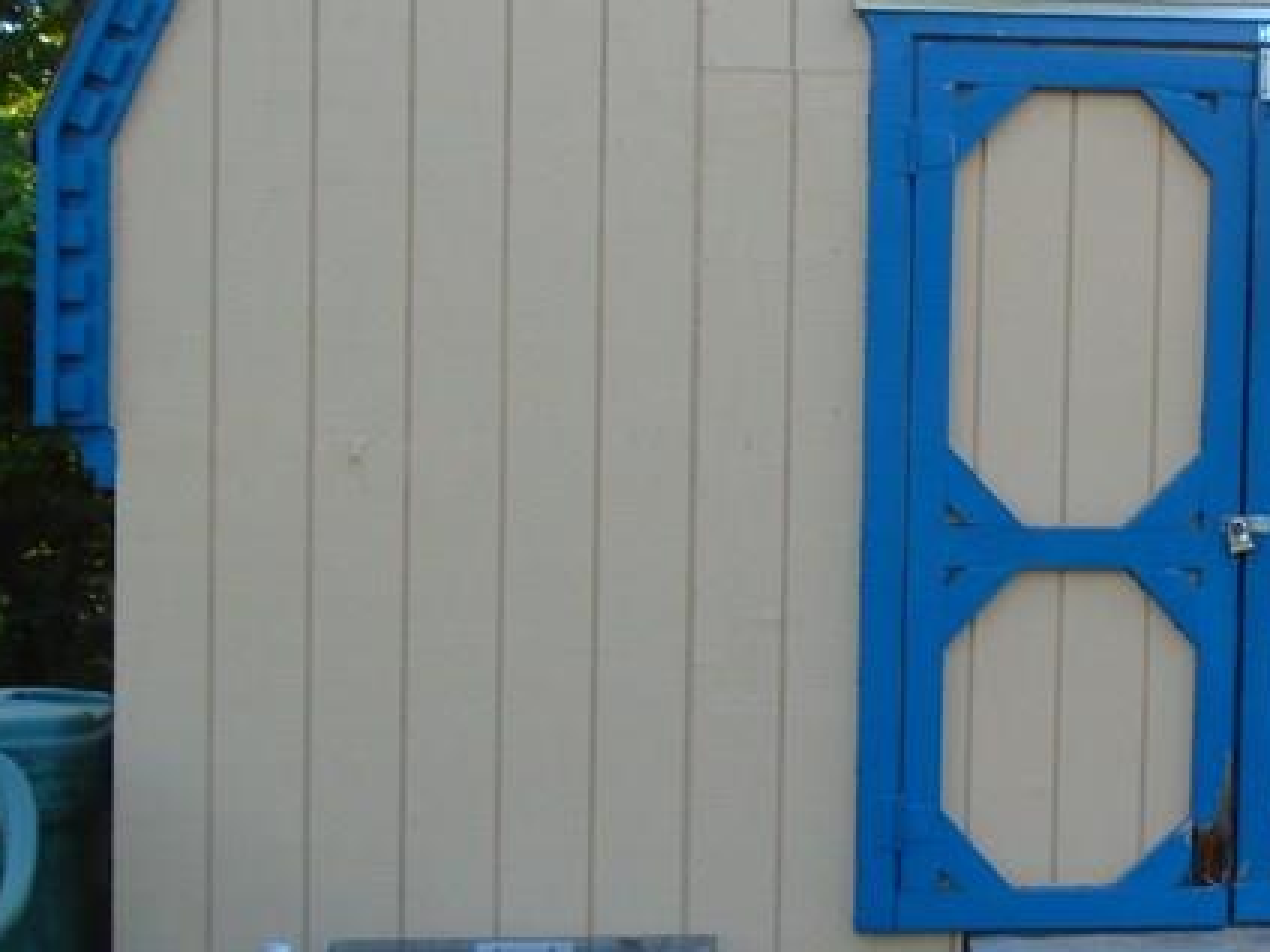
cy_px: 474
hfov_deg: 29.9
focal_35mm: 63
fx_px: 2311
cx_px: 1045
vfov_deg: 23.3
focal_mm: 4.6
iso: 100
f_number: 3.2
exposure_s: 1/160
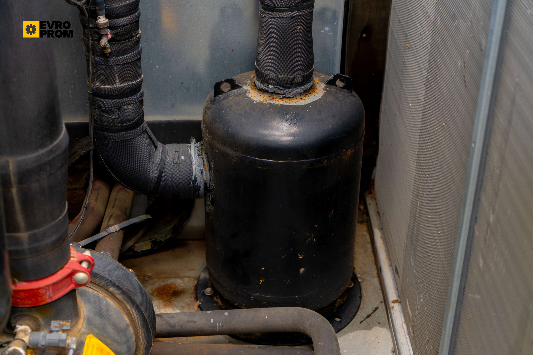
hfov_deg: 35.6
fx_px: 829
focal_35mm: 56
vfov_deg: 24.2
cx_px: 266
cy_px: 178
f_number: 4
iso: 250
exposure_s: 1/40
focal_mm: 56
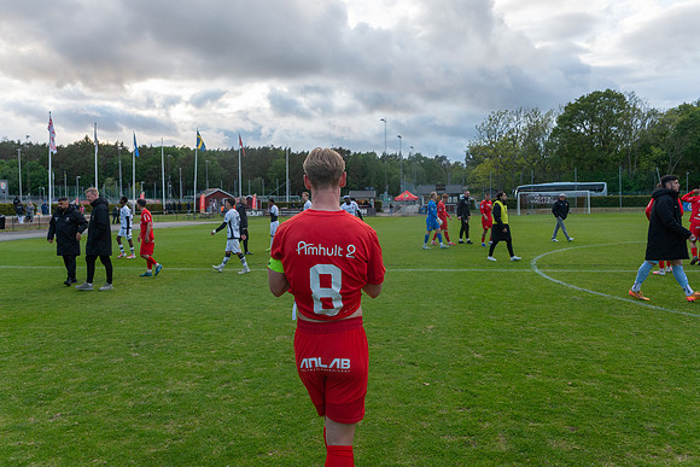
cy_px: 234
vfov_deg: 45.0
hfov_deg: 63.6
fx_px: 564
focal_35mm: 29
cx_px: 350
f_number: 4
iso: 1000
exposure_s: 1/640
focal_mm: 29
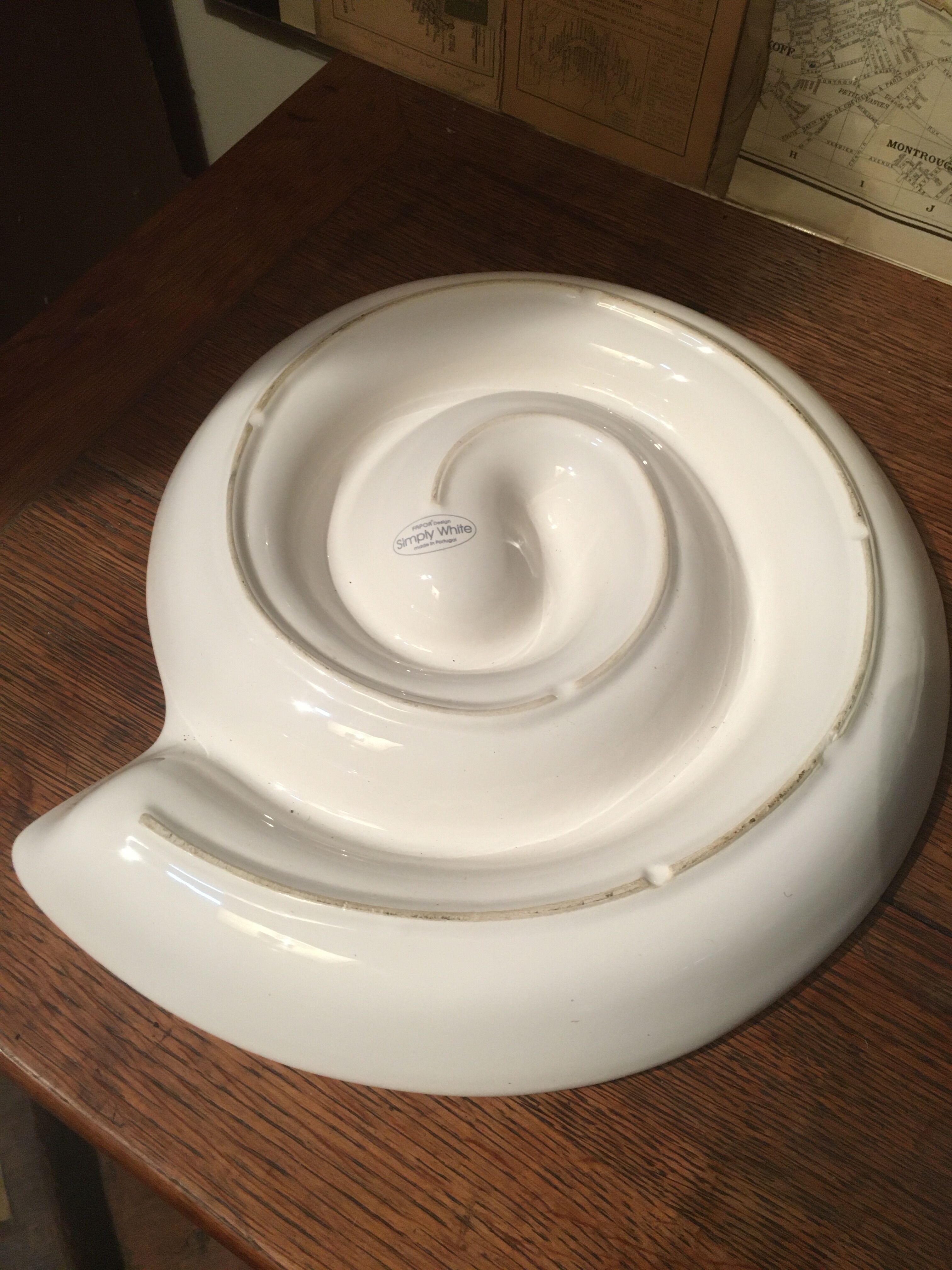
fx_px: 1063
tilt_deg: -59.4
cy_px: 635
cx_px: 476
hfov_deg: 48.2
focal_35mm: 29
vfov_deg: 61.7
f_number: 2.2
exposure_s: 1/33
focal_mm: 4.15
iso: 160
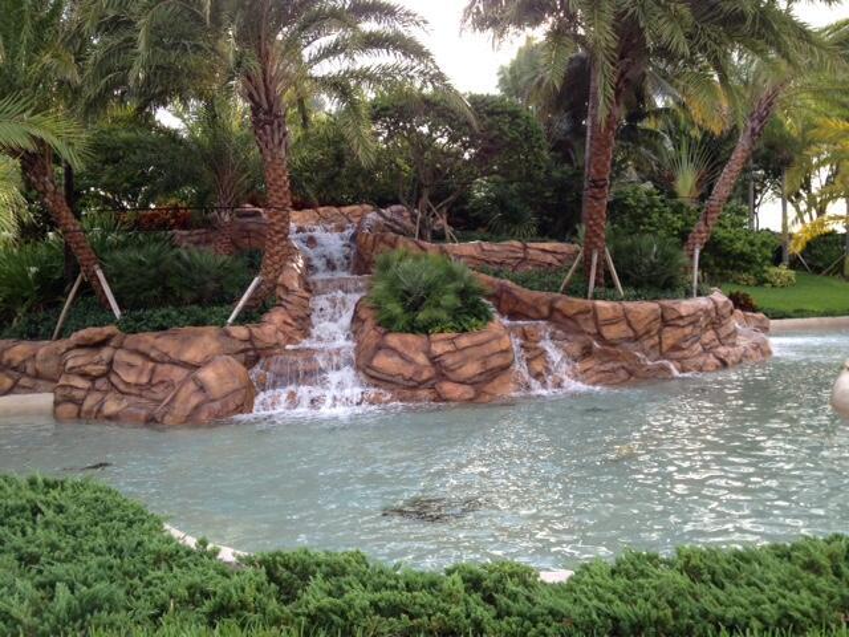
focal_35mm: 35
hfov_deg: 52.6
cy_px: 318
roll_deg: +3.0
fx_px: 858
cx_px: 424
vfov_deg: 40.7
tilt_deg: -6.2
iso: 50
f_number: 2.4
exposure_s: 1/235
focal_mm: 4.28
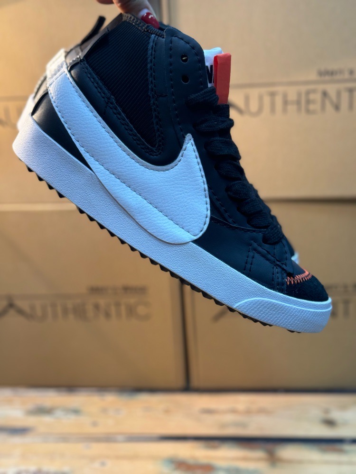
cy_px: 237
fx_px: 658
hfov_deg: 30.3
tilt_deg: -18.4
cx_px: 178
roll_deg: +3.6
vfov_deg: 39.7
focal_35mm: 48
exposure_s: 1/100
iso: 80
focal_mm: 6.76
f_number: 1.78
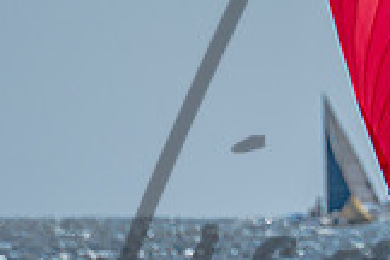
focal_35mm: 2037
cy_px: 235
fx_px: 22066
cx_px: 643
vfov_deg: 0.7
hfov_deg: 1.0
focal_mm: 380
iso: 200
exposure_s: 1/2000
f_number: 5.6
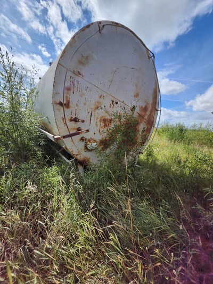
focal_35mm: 13
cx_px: 106
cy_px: 142
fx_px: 107
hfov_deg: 89.9
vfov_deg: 106.2
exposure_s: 1/1517
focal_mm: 1.74
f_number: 2.2
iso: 40
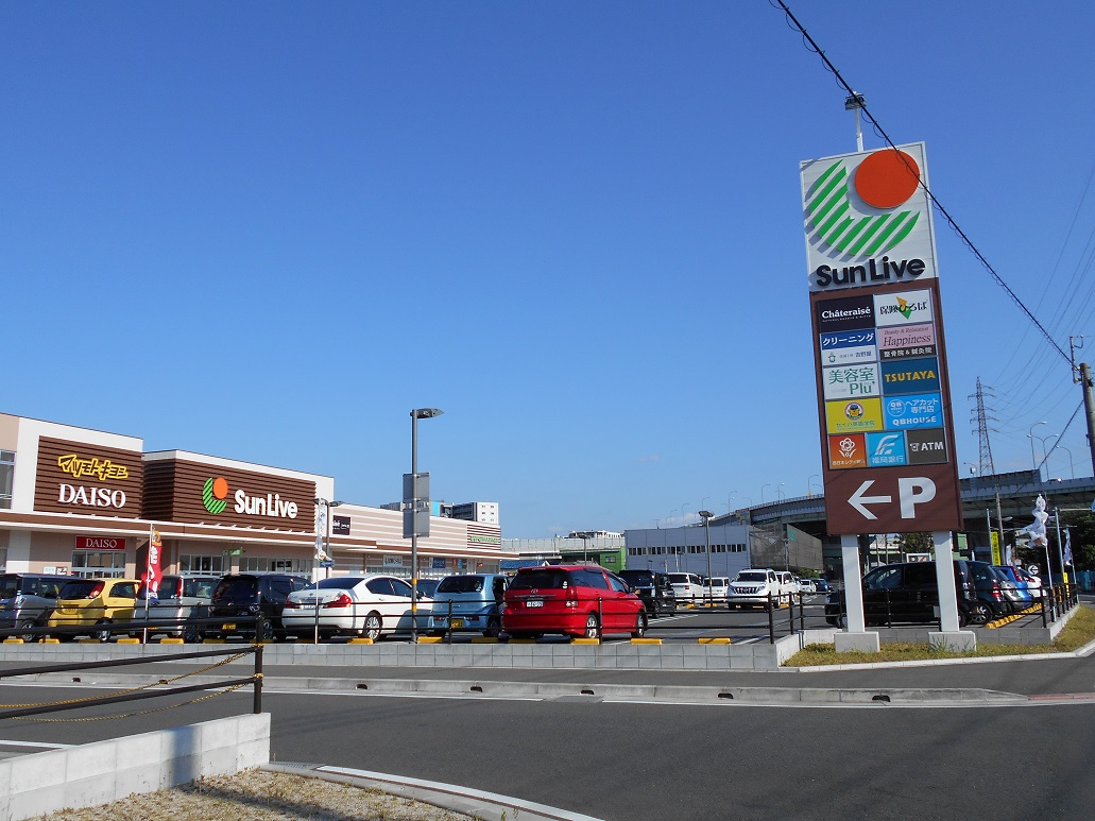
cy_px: 410
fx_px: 949
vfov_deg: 46.8
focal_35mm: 30
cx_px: 548
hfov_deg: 60.0
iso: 80
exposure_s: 1/1250
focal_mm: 5.1
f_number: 3.4
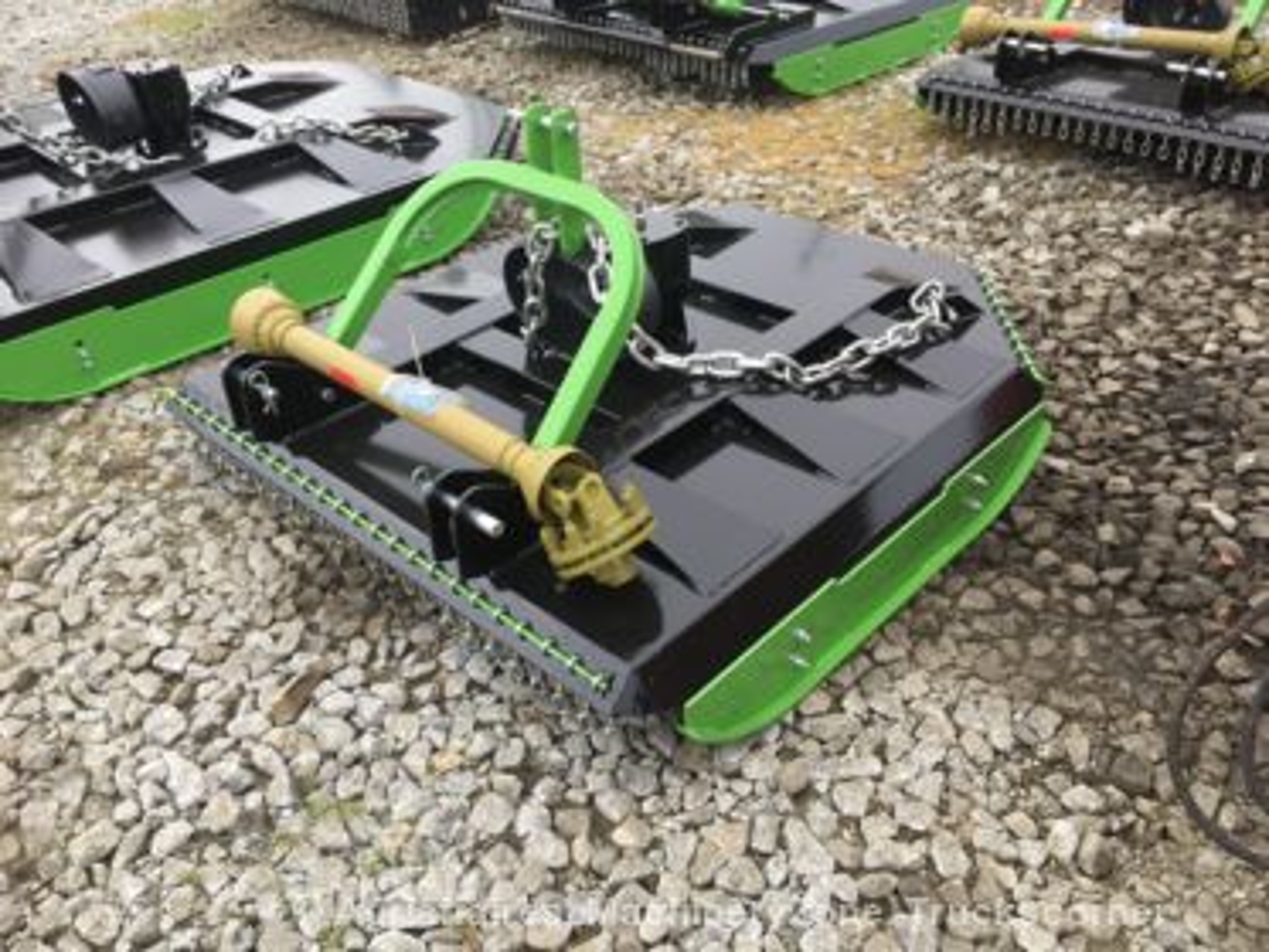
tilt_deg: -32.9
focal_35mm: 29
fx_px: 1063
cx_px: 634
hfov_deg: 61.6
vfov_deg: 48.3
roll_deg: +2.4
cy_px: 476
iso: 25
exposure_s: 1/342
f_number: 2.2
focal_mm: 4.15
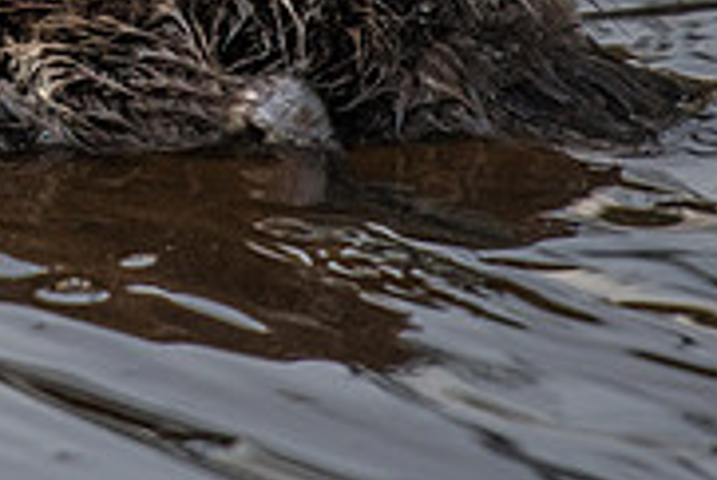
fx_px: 41359
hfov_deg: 1.0
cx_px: -466
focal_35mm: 2075
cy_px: -362
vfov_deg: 0.7
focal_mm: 390
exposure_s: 1/1250
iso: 500
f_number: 5.6
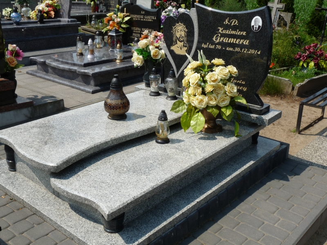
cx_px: 164
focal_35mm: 39
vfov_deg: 36.8
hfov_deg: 47.9
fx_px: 368
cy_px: 122
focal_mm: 6.9
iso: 100
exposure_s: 1/500
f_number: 6.3
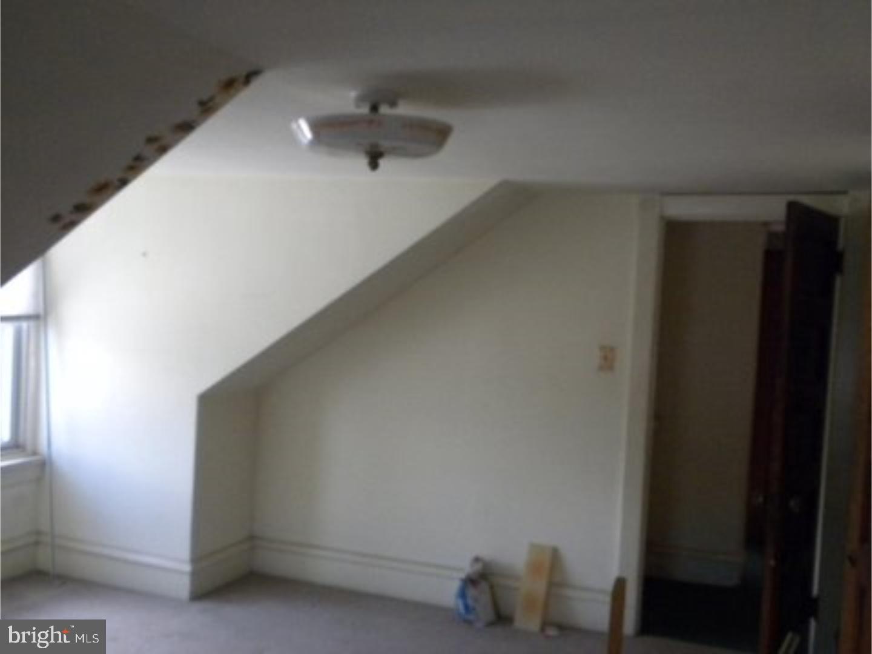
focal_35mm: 37
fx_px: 932
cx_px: 436
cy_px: 327
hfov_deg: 50.1
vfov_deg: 38.7
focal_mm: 6.6
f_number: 3.5
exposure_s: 1/150
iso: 400
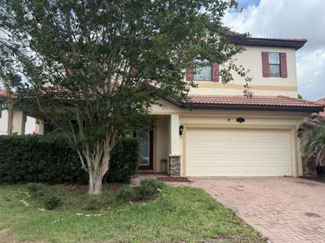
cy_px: 123
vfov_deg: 51.3
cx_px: 170
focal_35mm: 27
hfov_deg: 65.3
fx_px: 253
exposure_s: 1/3145
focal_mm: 6.76
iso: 100
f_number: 1.78
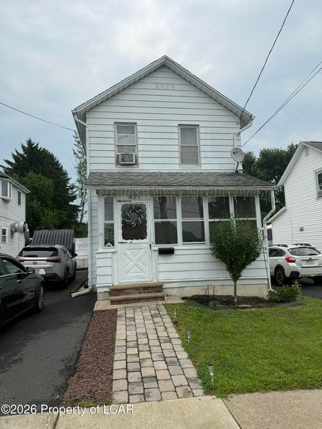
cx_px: 161
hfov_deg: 56.8
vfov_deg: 71.6
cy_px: 214
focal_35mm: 24
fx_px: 298
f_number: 1.78
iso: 80
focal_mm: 6.76
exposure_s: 1/4673
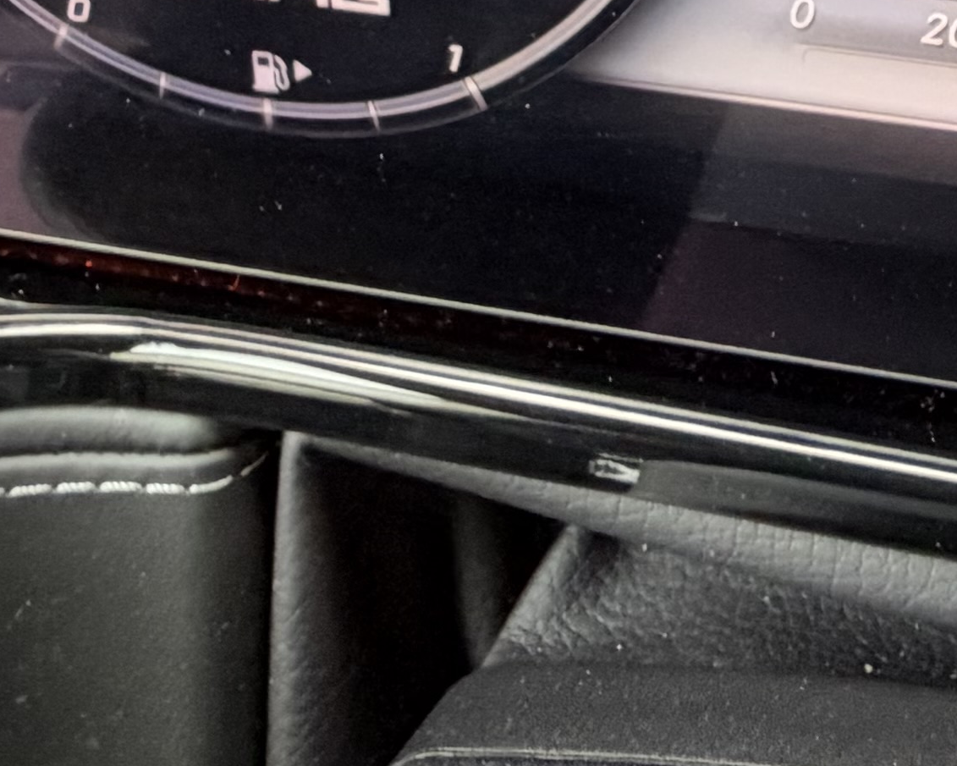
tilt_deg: -30.6
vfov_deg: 18.9
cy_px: -447
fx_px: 1954
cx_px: 1033
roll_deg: +3.3
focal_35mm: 69
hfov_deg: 25.6
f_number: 2.2
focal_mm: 2.22
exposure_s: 1/55
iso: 320
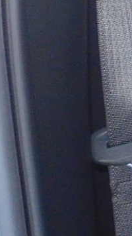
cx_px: 558
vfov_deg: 12.8
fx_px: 1040
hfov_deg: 5.9
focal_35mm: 167
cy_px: 22
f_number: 3.3
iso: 200
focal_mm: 4.3
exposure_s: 1/30
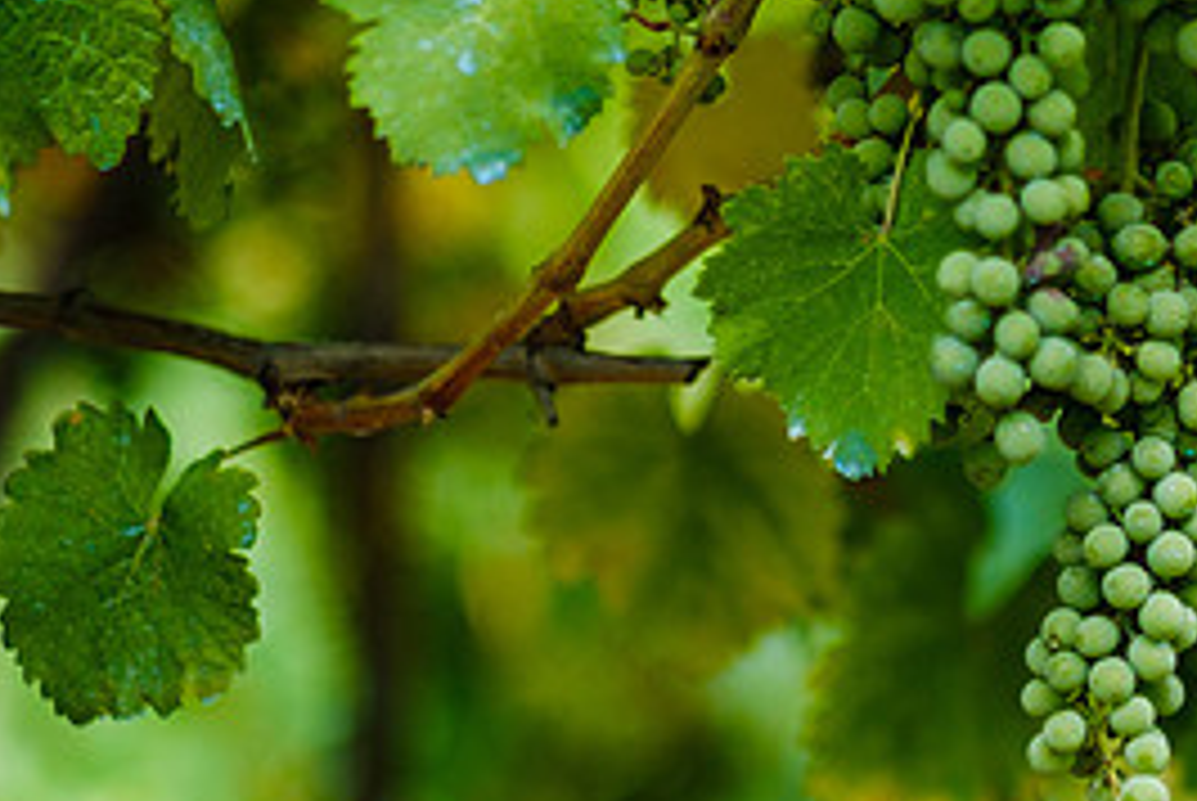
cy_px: 142
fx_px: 6491
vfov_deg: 7.1
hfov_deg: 10.5
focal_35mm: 195
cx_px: 961
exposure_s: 1/2400
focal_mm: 56
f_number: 1.2
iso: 160
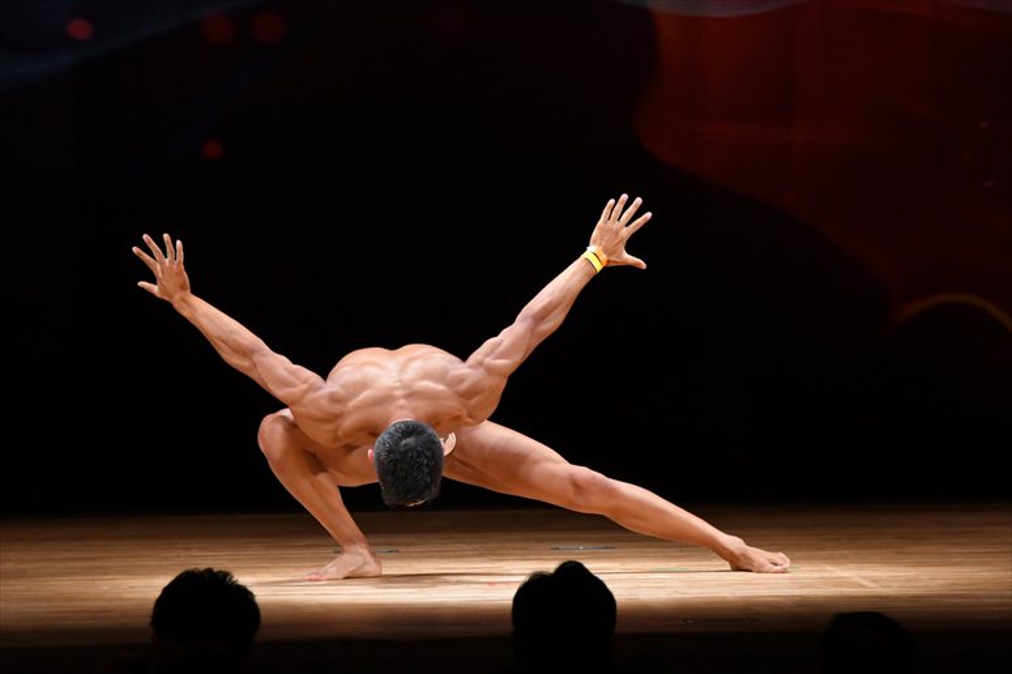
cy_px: 337
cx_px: 506
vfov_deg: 4.8
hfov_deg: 7.2
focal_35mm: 285
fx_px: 8008
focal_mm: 190
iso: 3200
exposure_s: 1/400
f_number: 5.6
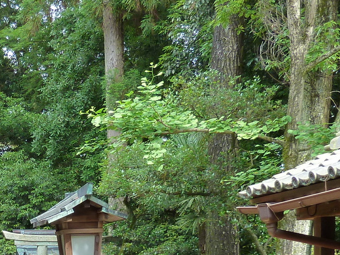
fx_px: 707
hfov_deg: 25.6
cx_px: -7
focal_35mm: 72
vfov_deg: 19.1
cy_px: 320
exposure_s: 1/100
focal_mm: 4.1
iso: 125
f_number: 3.3
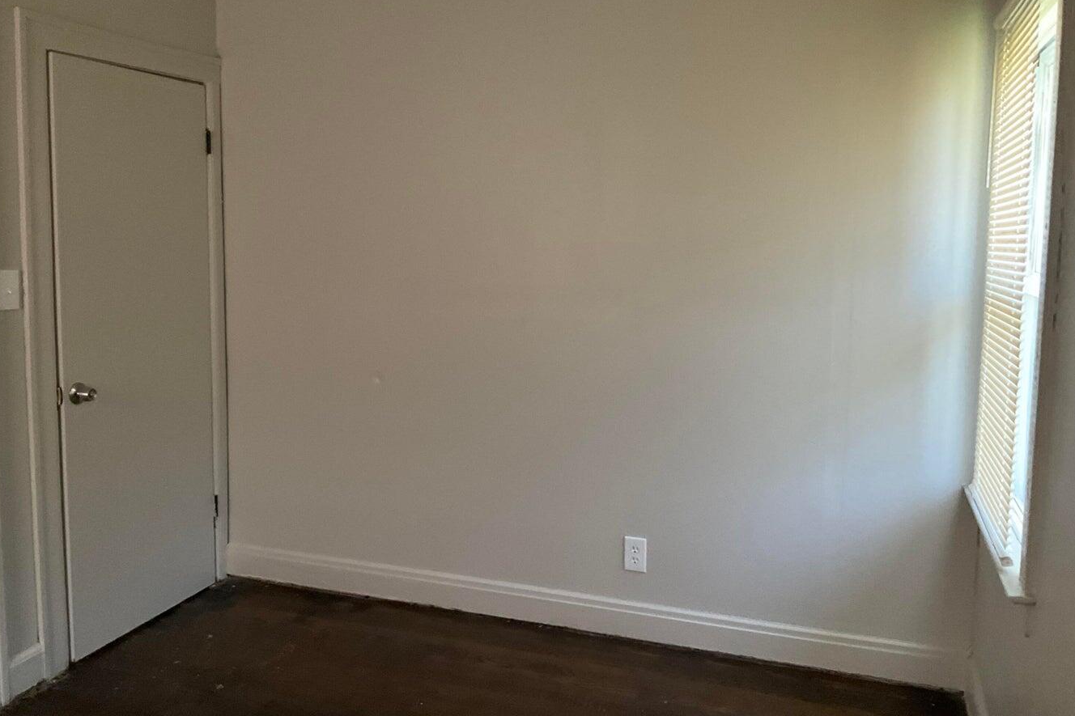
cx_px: 545
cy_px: 315
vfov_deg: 42.2
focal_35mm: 31
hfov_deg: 60.3
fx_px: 926
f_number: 1.8
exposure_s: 1/59
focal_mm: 3
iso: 320
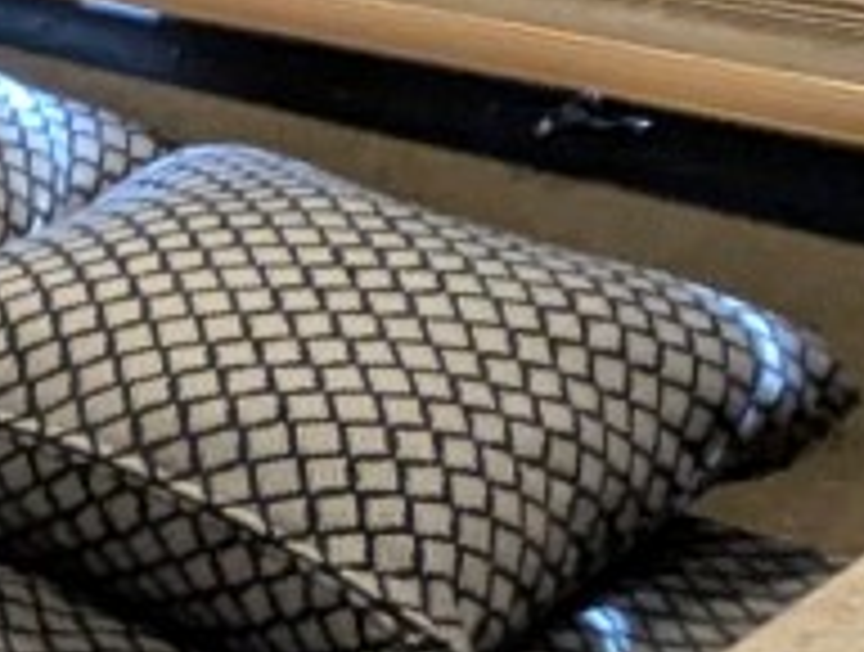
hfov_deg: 13.0
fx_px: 2903
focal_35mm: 116
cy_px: 576
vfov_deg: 12.7
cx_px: -1181
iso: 413
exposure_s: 1/33
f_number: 2.2
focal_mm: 2.35
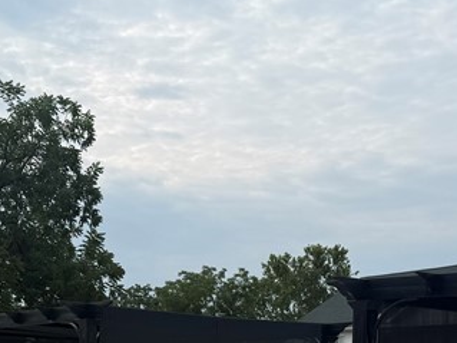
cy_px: 449
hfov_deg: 25.1
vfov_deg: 17.9
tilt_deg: -4.0
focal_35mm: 77
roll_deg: -1.6
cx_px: 132
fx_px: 1016
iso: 80
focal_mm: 6.76
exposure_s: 1/4167
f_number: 1.78
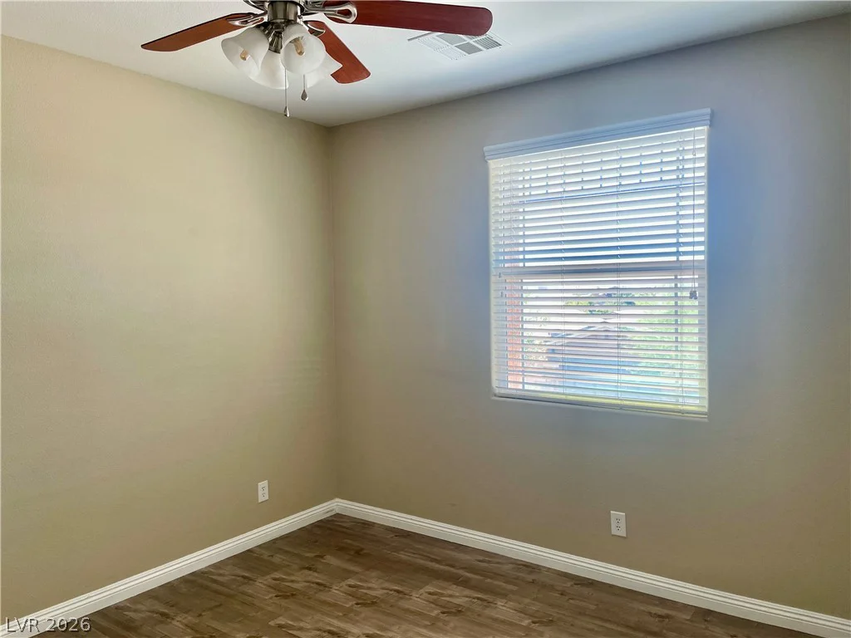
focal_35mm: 26
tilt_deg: -1.5
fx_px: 639
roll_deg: +1.3
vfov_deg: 53.1
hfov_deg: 67.3
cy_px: 319
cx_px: 426
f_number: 1.6
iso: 64
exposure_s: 1/121
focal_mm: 4.2
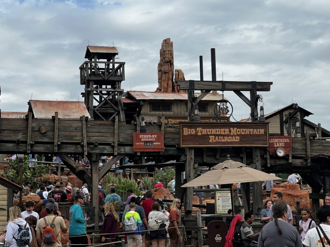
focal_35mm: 80
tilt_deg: +6.9
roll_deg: +1.3
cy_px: 125
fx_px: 762
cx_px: 166
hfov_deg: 24.4
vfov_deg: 18.4
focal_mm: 9
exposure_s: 1/699
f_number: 2.8
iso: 32
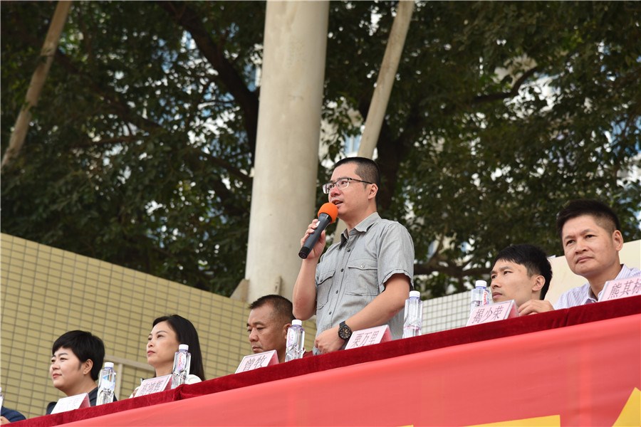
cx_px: 320
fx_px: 2136
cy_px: 214
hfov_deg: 17.1
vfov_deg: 11.4
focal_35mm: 120
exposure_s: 1/200
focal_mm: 120
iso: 400
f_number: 7.1
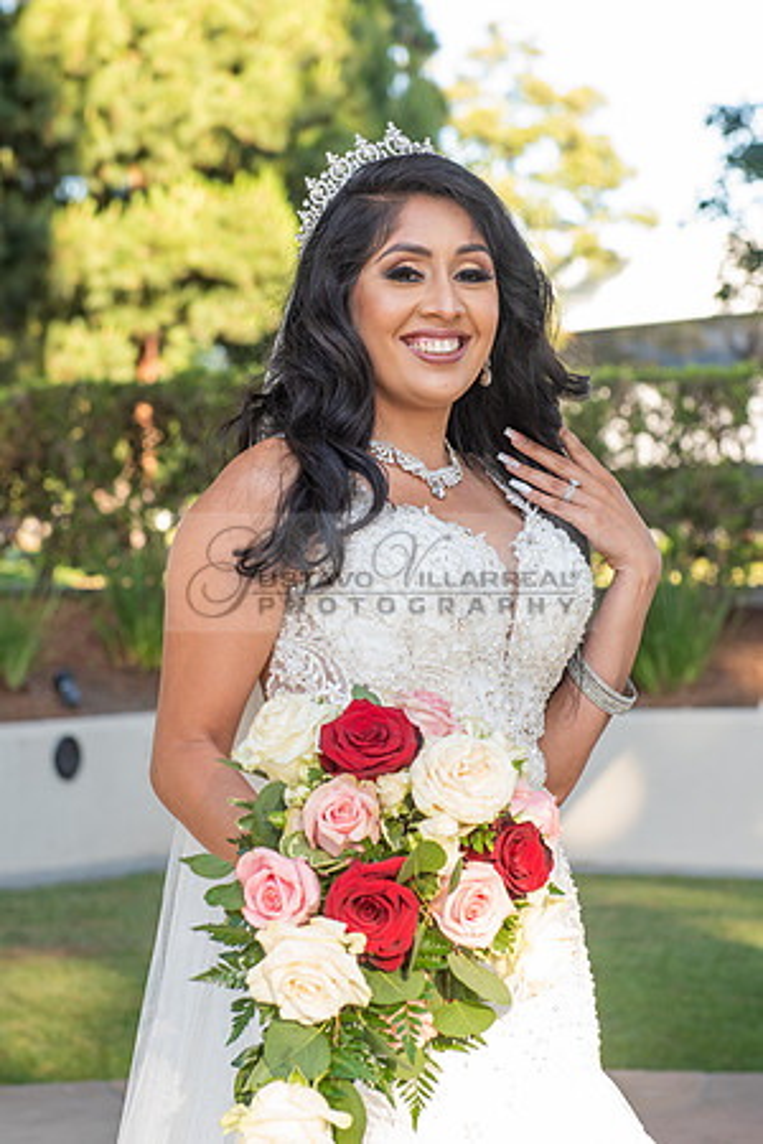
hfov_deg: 12.5
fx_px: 3478
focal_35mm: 109
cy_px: 548
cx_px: 343
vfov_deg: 18.7
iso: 400
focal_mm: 70
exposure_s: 1/200
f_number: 5.6
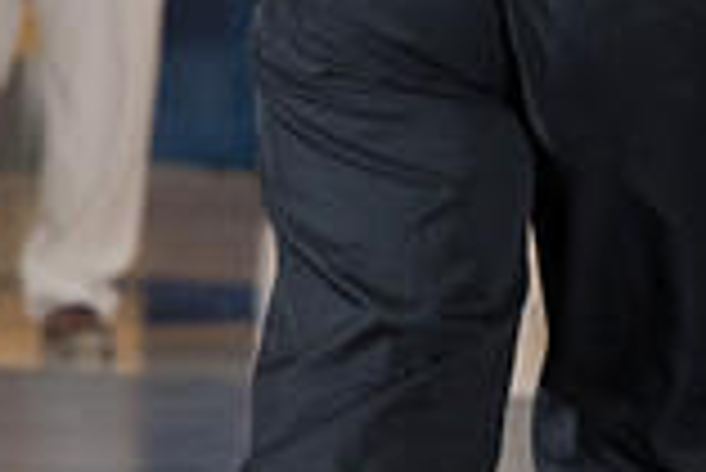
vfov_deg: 1.9
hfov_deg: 2.8
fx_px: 14152
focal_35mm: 721
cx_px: 1169
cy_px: 357
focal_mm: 195
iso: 1250
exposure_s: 1/250
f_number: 5.6
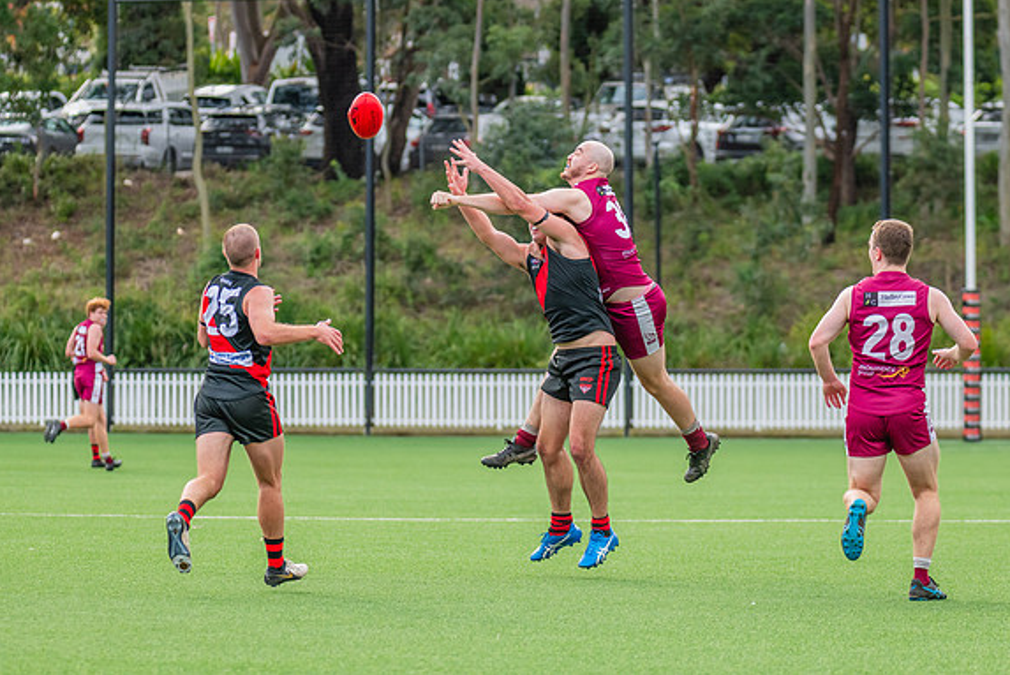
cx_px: 554
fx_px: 6457
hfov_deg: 8.9
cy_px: 270
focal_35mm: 230
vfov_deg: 6.0
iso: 800
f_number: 5
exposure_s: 1/1250
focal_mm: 190
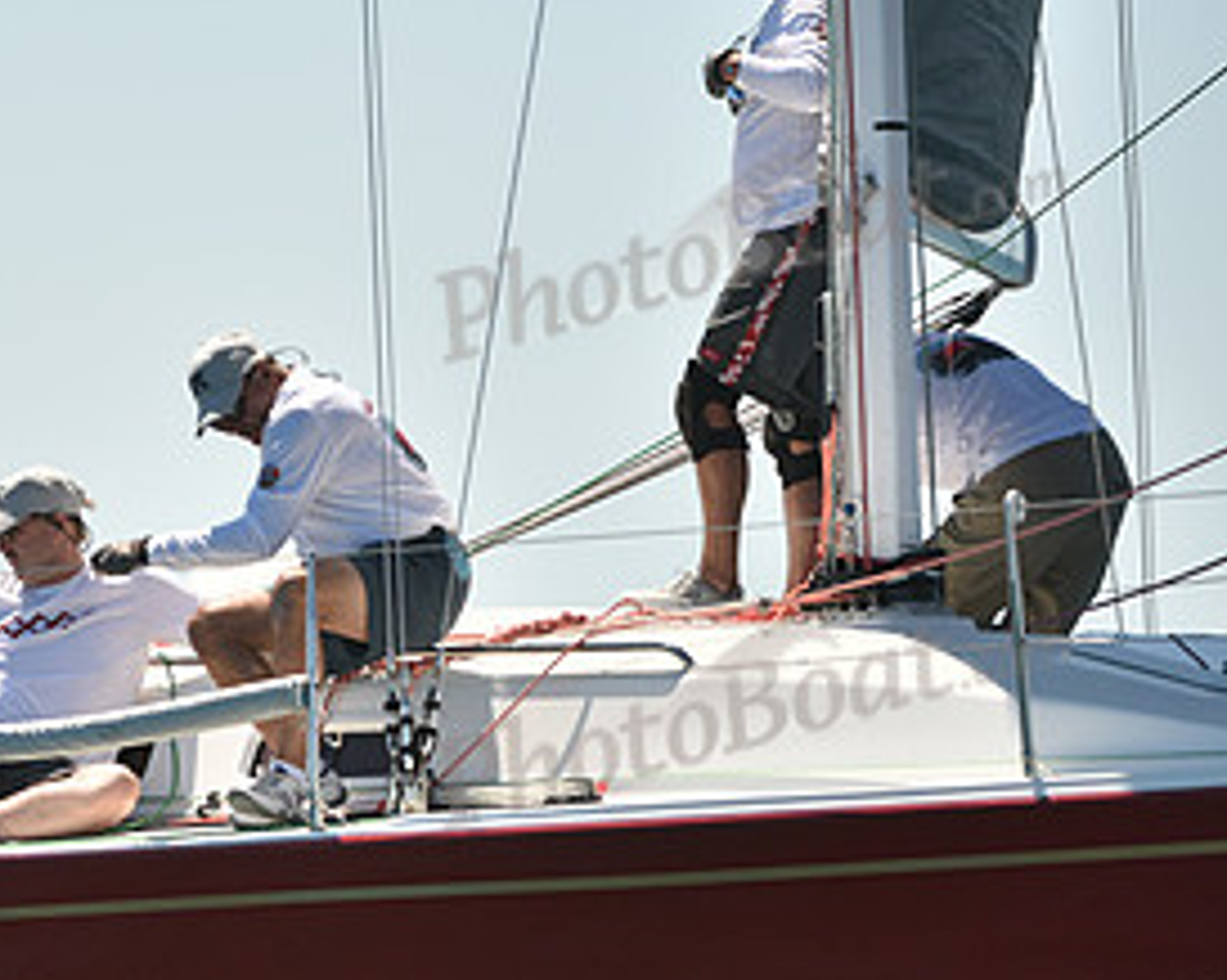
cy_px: 542
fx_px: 19560
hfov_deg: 3.6
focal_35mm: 539
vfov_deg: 2.9
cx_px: 207
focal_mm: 270
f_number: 4
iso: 250
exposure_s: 1/2000
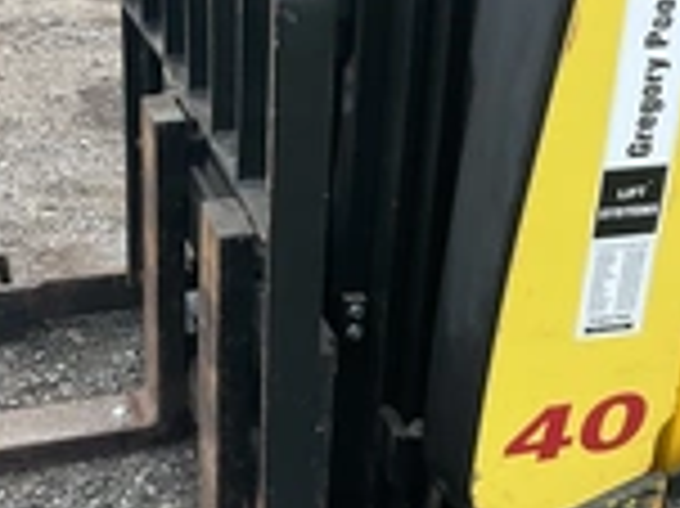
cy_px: 256
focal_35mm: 77
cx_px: 365
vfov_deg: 19.1
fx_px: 1511
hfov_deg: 25.3
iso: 25
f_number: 1.8
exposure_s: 1/289
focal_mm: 3
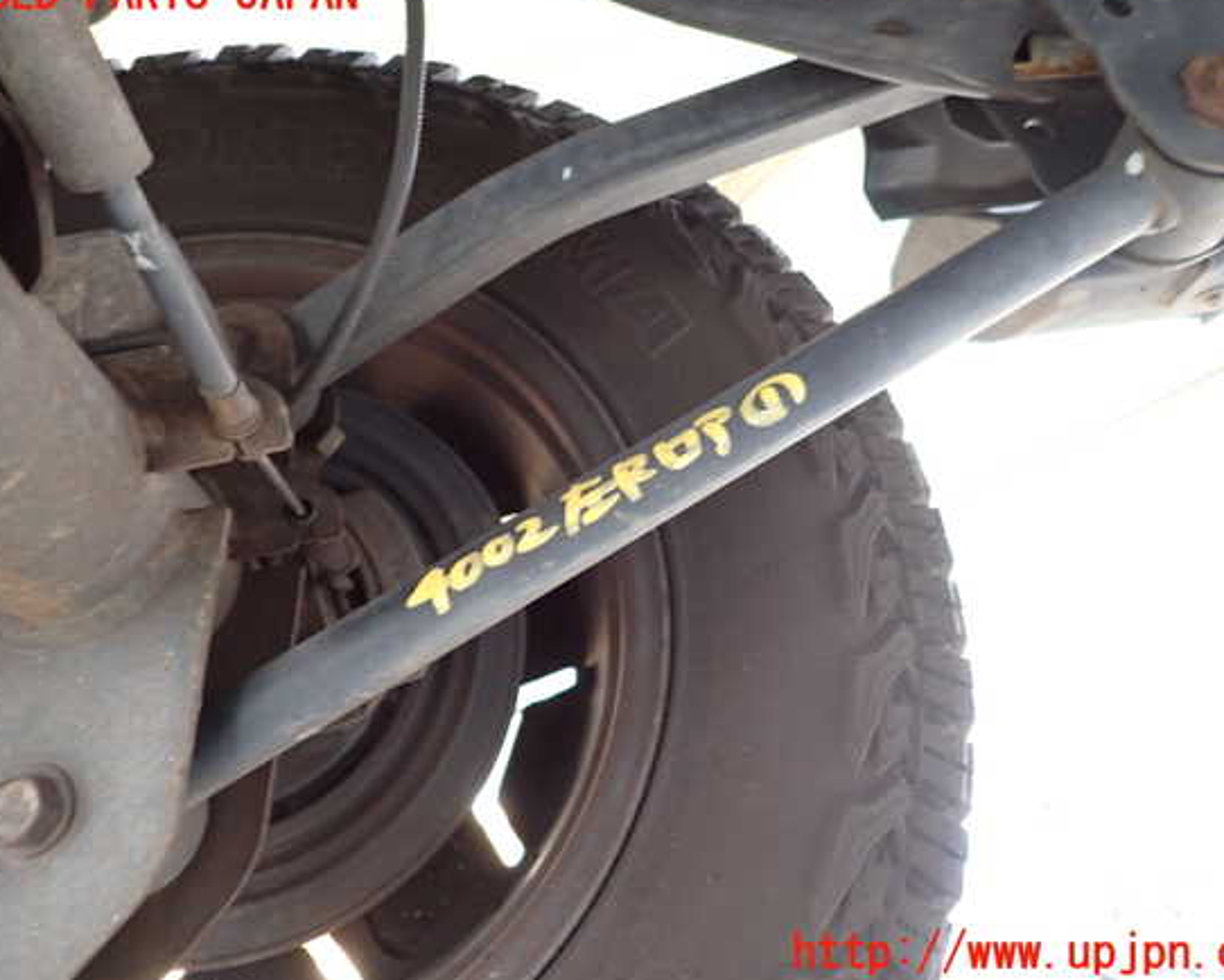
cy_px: 474
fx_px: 978
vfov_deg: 53.2
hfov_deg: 64.0
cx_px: 626
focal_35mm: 27
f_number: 2
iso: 250
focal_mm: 4.5
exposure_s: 1/30
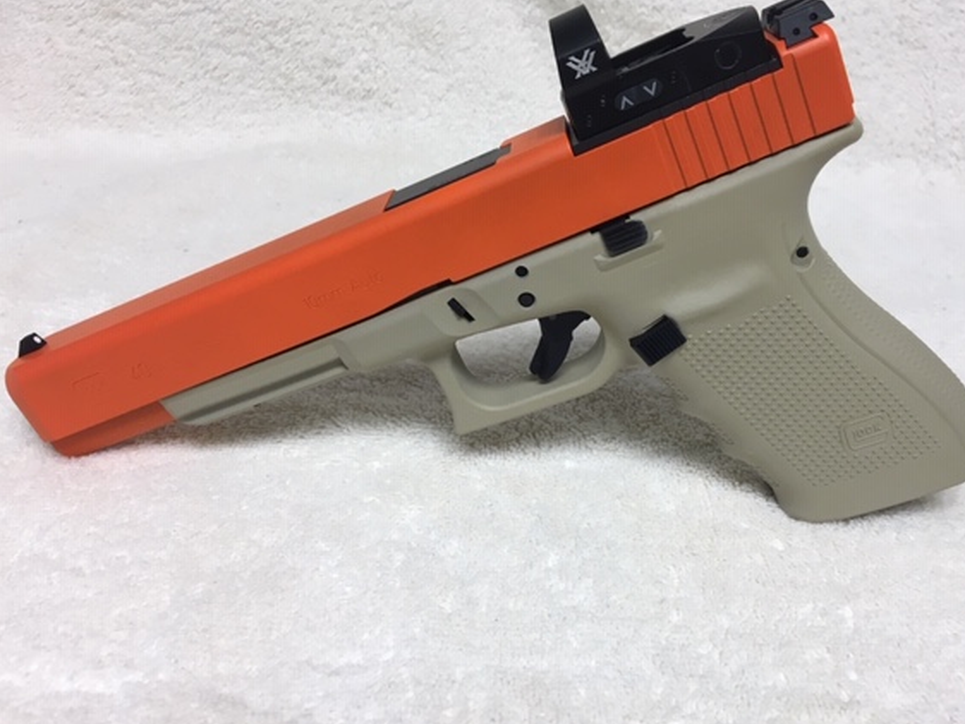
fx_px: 920
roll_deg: -3.6
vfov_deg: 43.0
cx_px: 495
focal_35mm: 33
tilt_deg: -28.7
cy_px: 364
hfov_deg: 55.3
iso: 32
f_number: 2.2
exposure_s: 1/30
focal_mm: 4.15
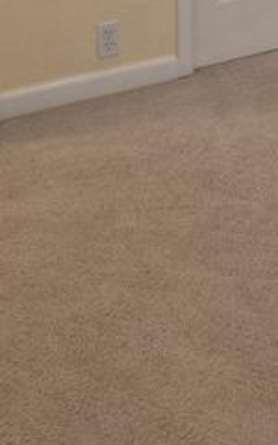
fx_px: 946
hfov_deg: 16.0
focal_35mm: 78
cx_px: 340
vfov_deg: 22.6
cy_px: -184
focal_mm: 5.4
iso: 500
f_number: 1.8
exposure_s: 1/120
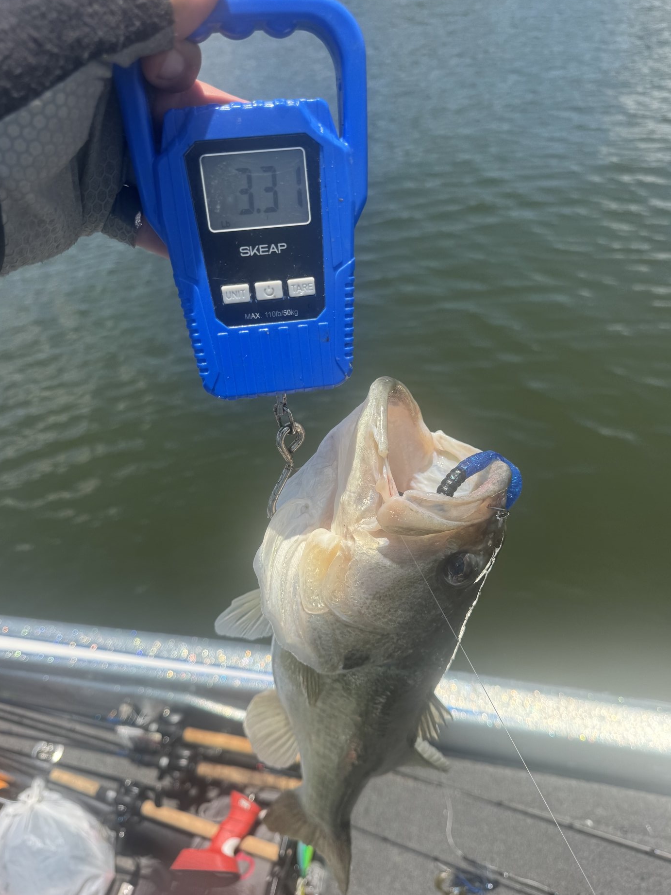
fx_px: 646
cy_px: 459
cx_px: 344
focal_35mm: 25
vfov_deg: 69.4
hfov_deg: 54.9
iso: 80
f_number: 1.78
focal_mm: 6.76
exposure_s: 1/3802
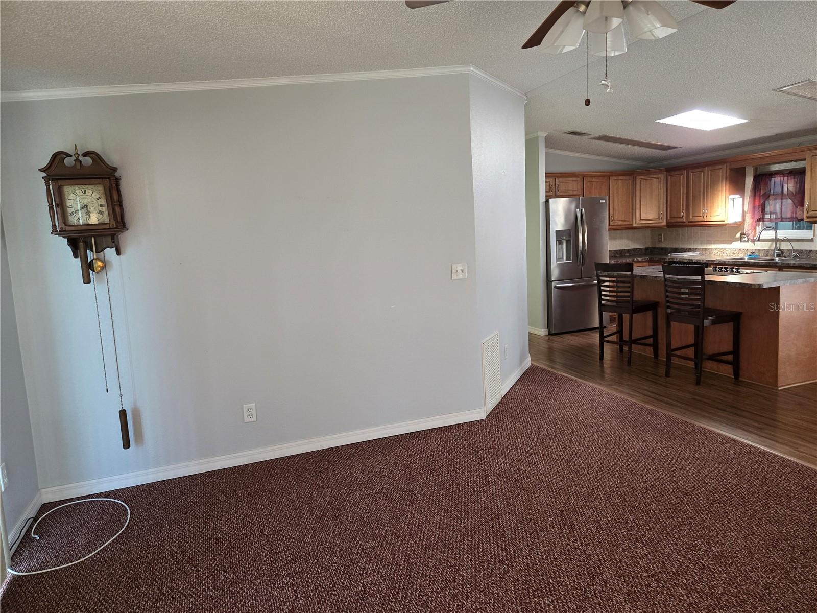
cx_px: 408
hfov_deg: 73.9
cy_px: 306
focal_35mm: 23
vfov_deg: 58.9
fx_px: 543
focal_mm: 5.4
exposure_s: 1/120
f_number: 1.8
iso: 400
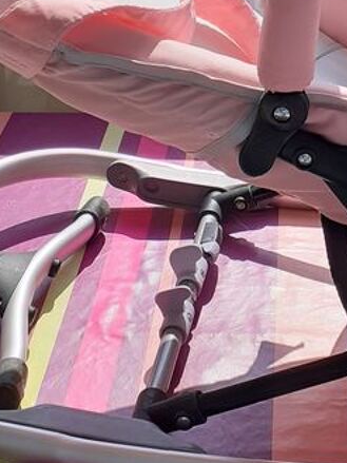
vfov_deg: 23.2
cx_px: 342
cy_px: 46
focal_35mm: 82
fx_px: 1097
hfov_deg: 17.6
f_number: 1.9
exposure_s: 1/1395
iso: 40
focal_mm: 3.6
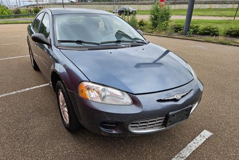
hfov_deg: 71.5
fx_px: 166
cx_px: 117
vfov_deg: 51.3
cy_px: 85
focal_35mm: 25
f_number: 1.8
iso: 25
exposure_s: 1/290
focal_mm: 5.4
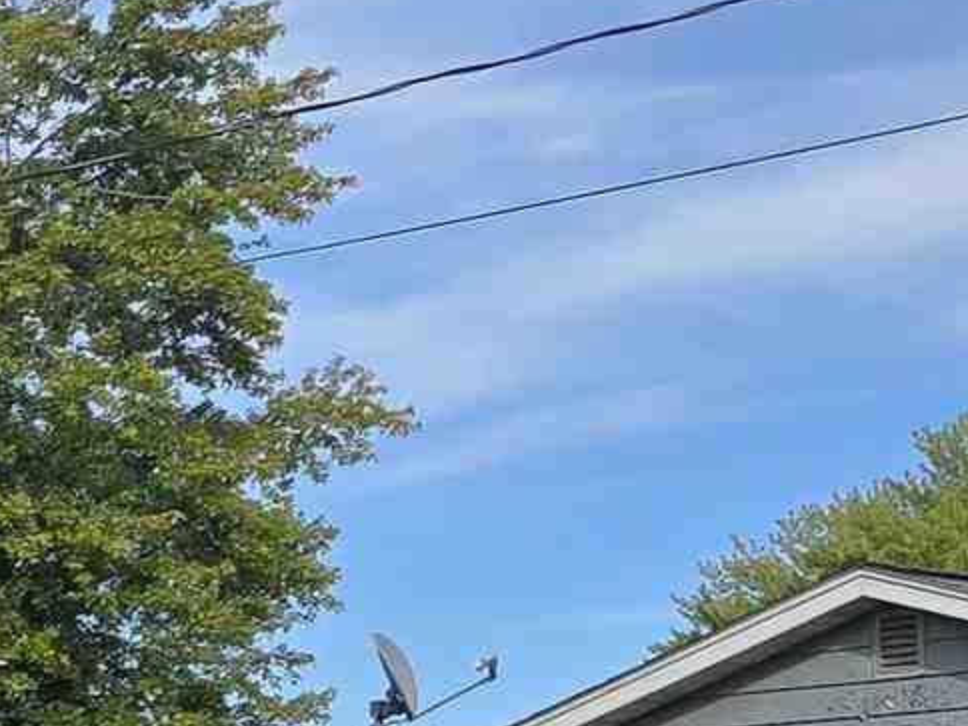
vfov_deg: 9.8
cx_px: -1908
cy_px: 1158
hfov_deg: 10.1
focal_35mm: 146
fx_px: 4083
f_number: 1.7
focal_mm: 6.3
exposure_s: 1/476
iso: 12
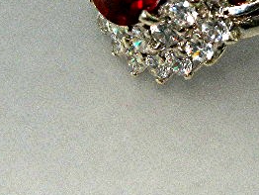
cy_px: -21
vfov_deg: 7.3
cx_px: 206
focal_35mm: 203
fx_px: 1520
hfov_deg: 9.7
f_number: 7.8
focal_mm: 9.3
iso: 230
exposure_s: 1/74.8
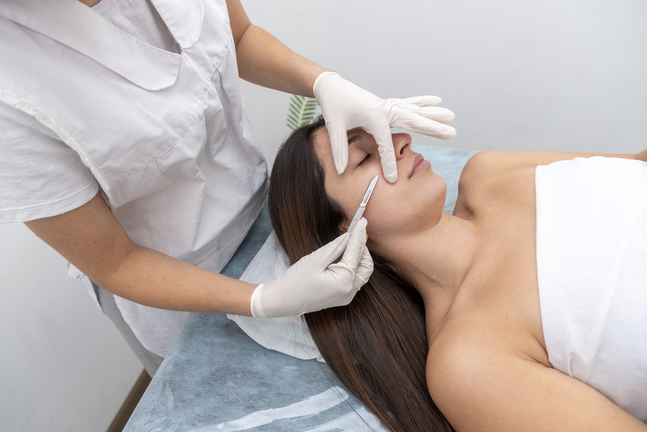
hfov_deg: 65.5
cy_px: 216
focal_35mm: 28
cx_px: 324
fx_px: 503
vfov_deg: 46.4
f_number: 5.6
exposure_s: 1/100
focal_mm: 28
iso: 400
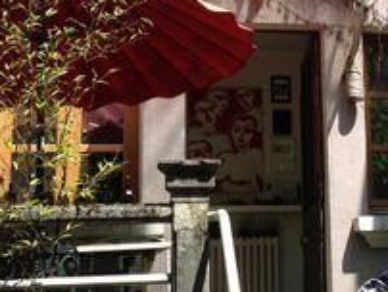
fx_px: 1100
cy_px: 50
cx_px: 380
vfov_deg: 15.0
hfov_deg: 19.5
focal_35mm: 98
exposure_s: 1/596
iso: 50
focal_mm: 4.13
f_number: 2.4
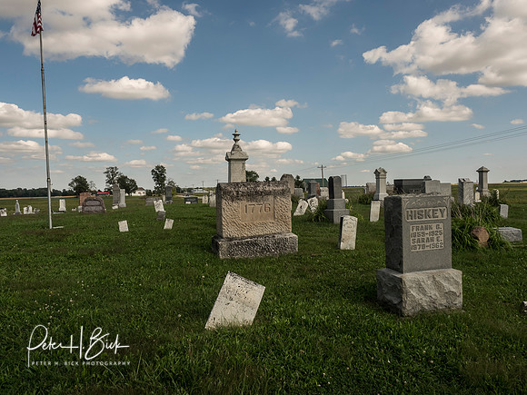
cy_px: 198
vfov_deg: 56.8
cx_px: 264
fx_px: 365
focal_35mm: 24
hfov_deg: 71.6
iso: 250
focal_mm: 12
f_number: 10
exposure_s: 1/200
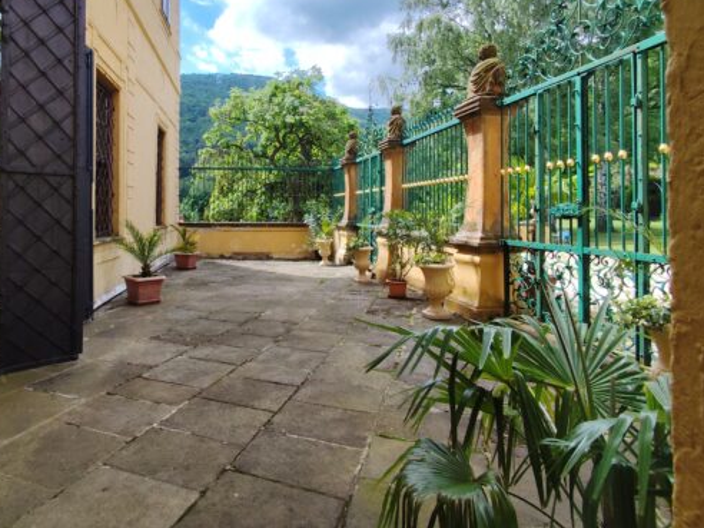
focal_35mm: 22
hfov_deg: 75.5
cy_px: 206
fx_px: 447
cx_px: 279
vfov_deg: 60.5
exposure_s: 1/1027
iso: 50
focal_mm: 1.65
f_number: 2.2
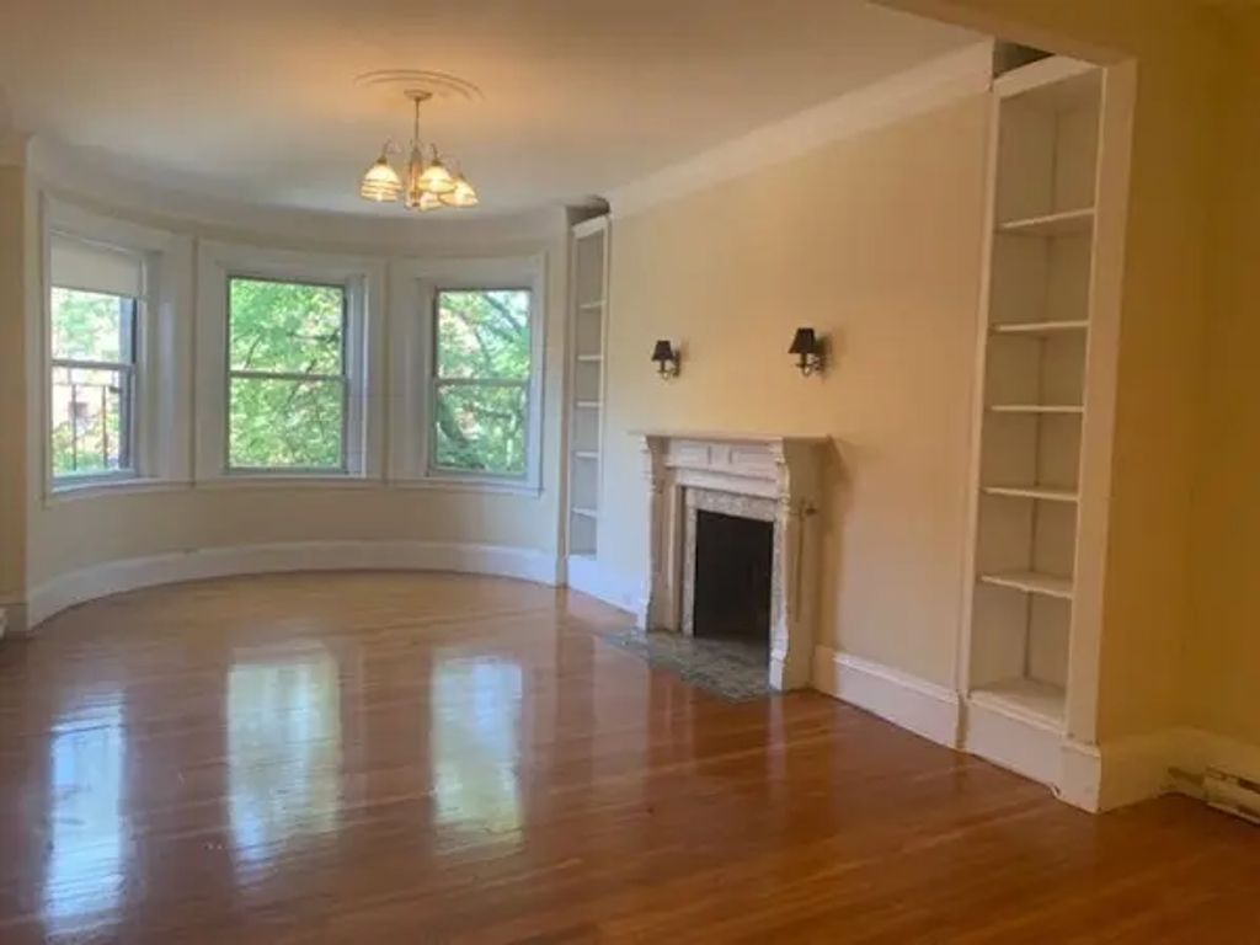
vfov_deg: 53.1
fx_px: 946
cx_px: 630
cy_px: 472
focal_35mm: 26
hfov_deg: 67.3
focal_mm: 4.25
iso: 80
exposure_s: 1/60
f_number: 1.8
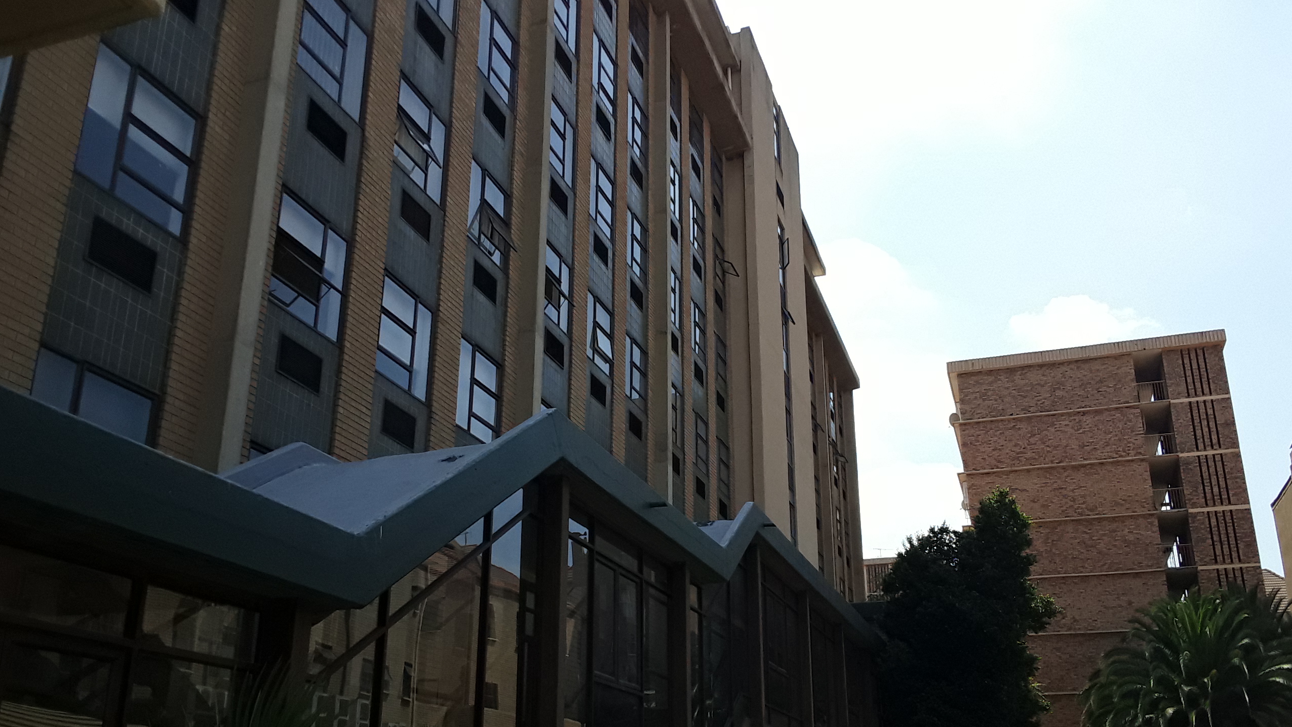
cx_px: 648
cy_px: 414
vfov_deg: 35.6
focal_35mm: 33
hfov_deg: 59.5
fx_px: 1131
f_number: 1.9
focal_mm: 2.2
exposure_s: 1/1364
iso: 40
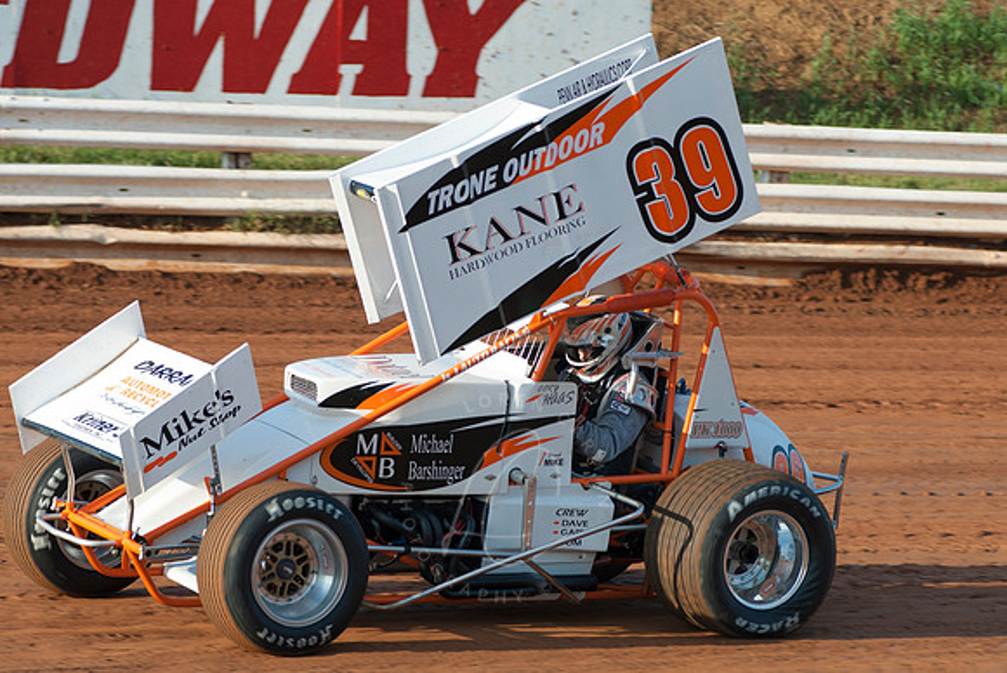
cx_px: 504
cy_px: 336
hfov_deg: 11.0
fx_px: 5250
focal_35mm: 188
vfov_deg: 7.3
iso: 100
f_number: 4
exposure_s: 1/400
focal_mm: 125
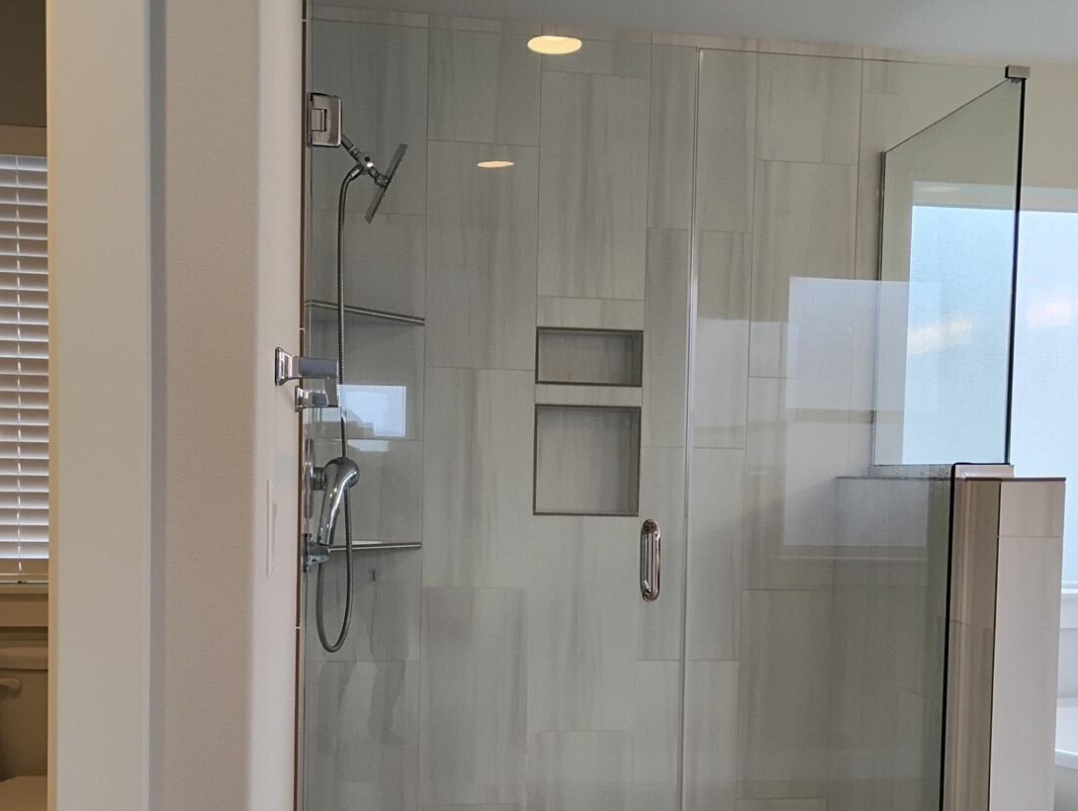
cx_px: 564
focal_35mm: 41
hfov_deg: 45.7
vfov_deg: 34.8
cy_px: 549
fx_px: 1278
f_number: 1.8
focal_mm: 4.26
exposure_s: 1/120
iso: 456
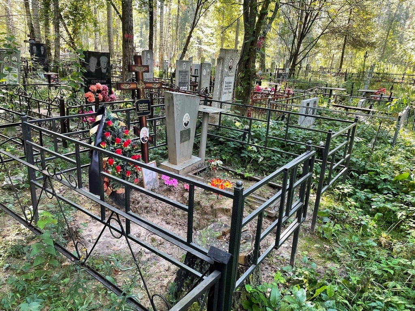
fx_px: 312
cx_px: 208
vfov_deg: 53.1
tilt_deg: -13.4
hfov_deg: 67.3
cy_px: 156
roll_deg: -1.6
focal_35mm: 26
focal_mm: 4.2
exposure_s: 1/121
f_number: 1.6
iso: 80
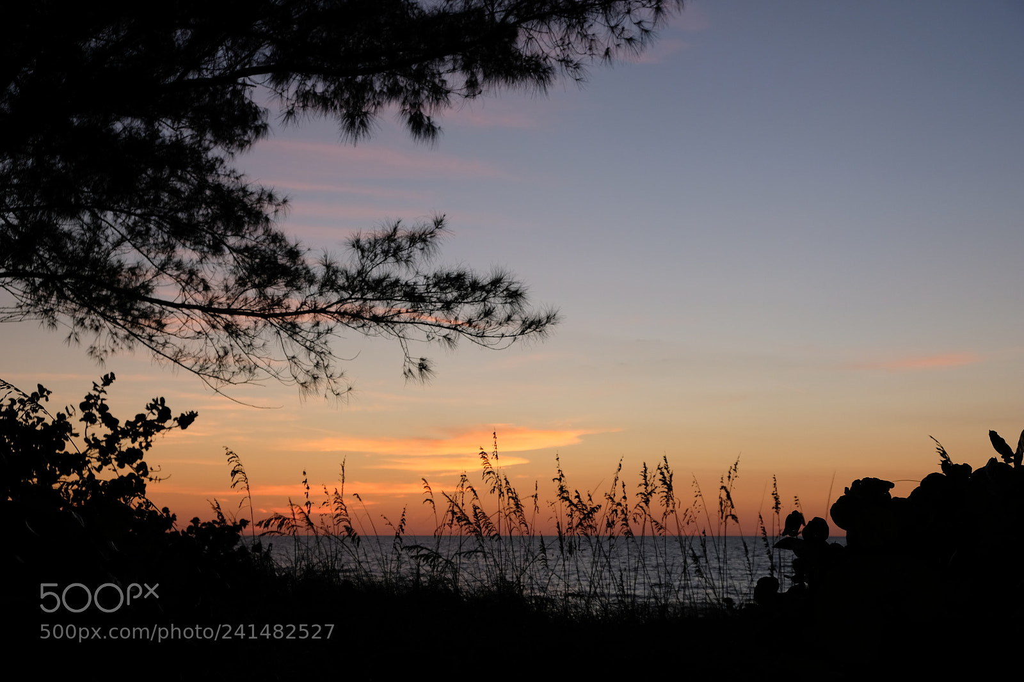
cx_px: 512
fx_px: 1393
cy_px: 341
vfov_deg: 27.5
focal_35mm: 49
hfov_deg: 40.4
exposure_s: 1/150
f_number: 5.6
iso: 400
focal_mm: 32.9
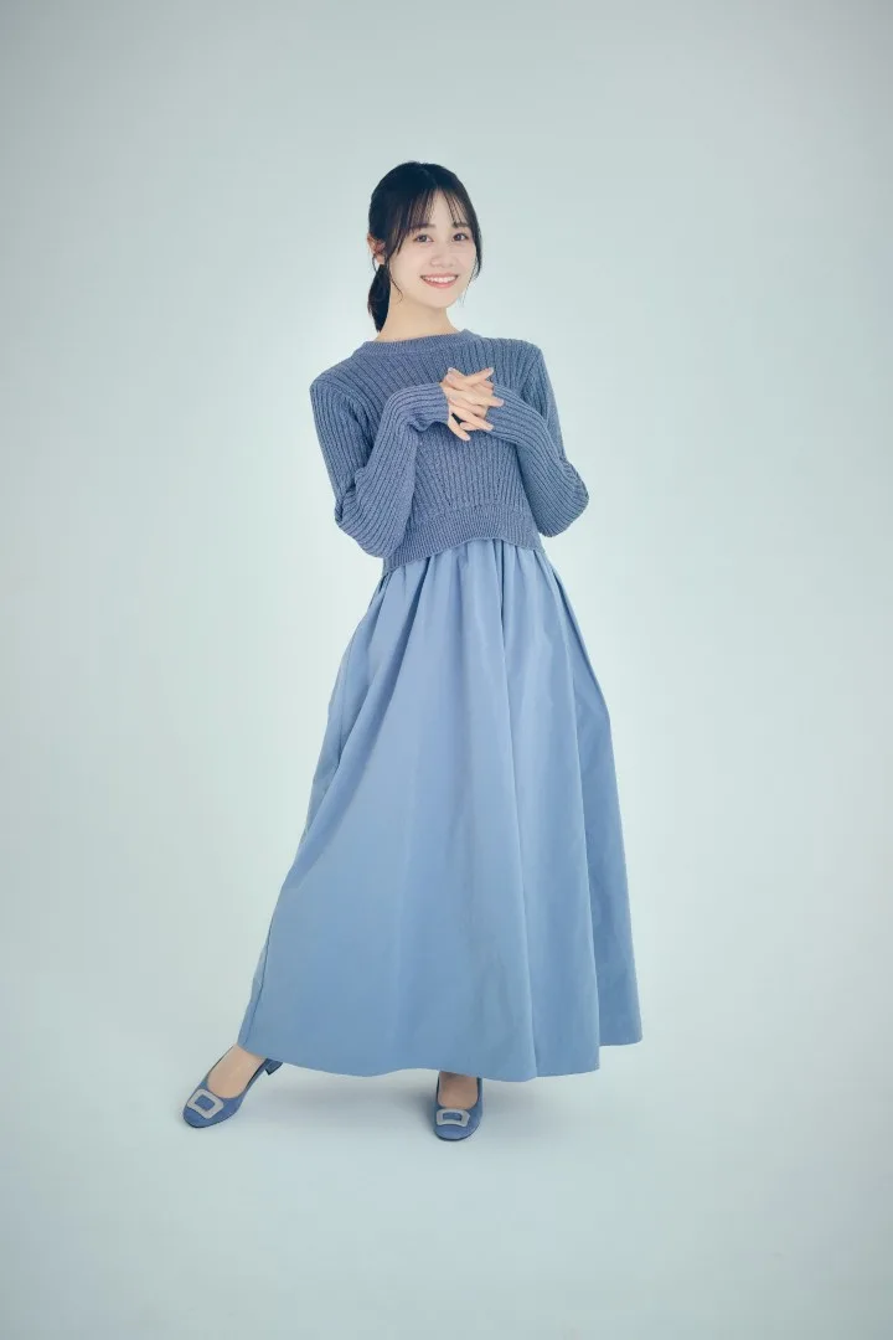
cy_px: 670
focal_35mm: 50
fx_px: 1860
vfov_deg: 39.6
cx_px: 446
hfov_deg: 27.0
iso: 800
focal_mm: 50
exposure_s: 1/1250
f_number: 4
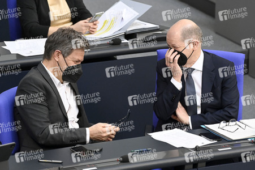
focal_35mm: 320
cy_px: 85
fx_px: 2265
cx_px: 128
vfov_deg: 4.3
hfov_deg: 6.4
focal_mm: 320
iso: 8000
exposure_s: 1/320
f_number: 5.6
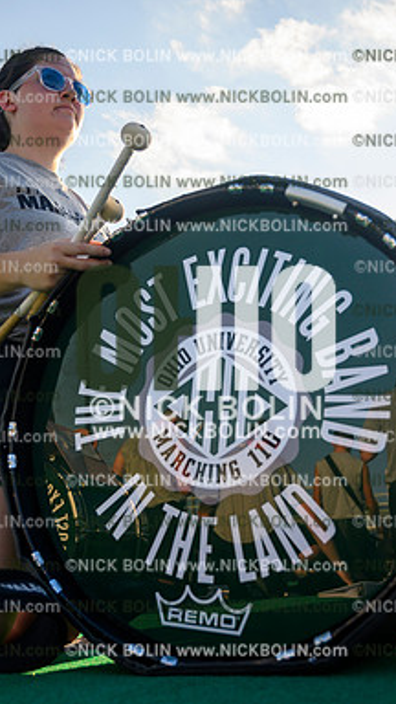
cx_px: 205
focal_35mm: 38
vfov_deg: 52.8
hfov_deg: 31.2
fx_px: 709
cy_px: 352
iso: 125
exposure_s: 1/200
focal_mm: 24
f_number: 4
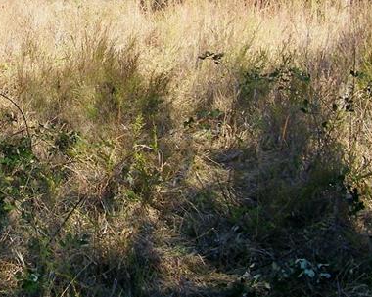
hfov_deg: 23.4
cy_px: 46
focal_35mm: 79
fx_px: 870
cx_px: 23
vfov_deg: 19.2
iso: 80
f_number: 7.2
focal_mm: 5.4
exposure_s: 1/125
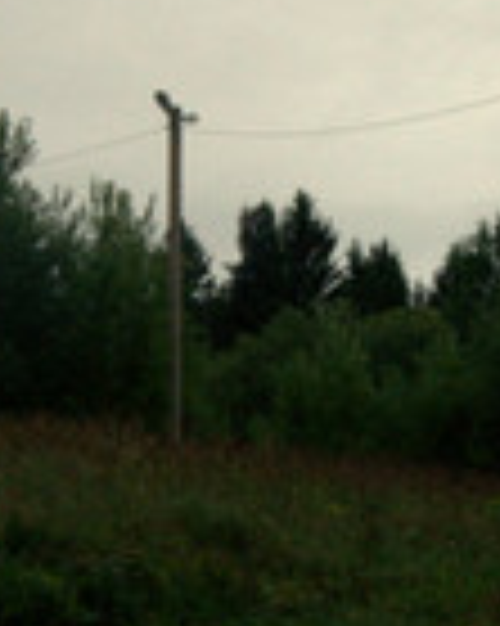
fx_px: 2901
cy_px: 333
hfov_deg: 9.8
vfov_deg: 12.3
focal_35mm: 157
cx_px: 286
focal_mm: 31
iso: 720
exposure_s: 1/80
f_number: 5.6
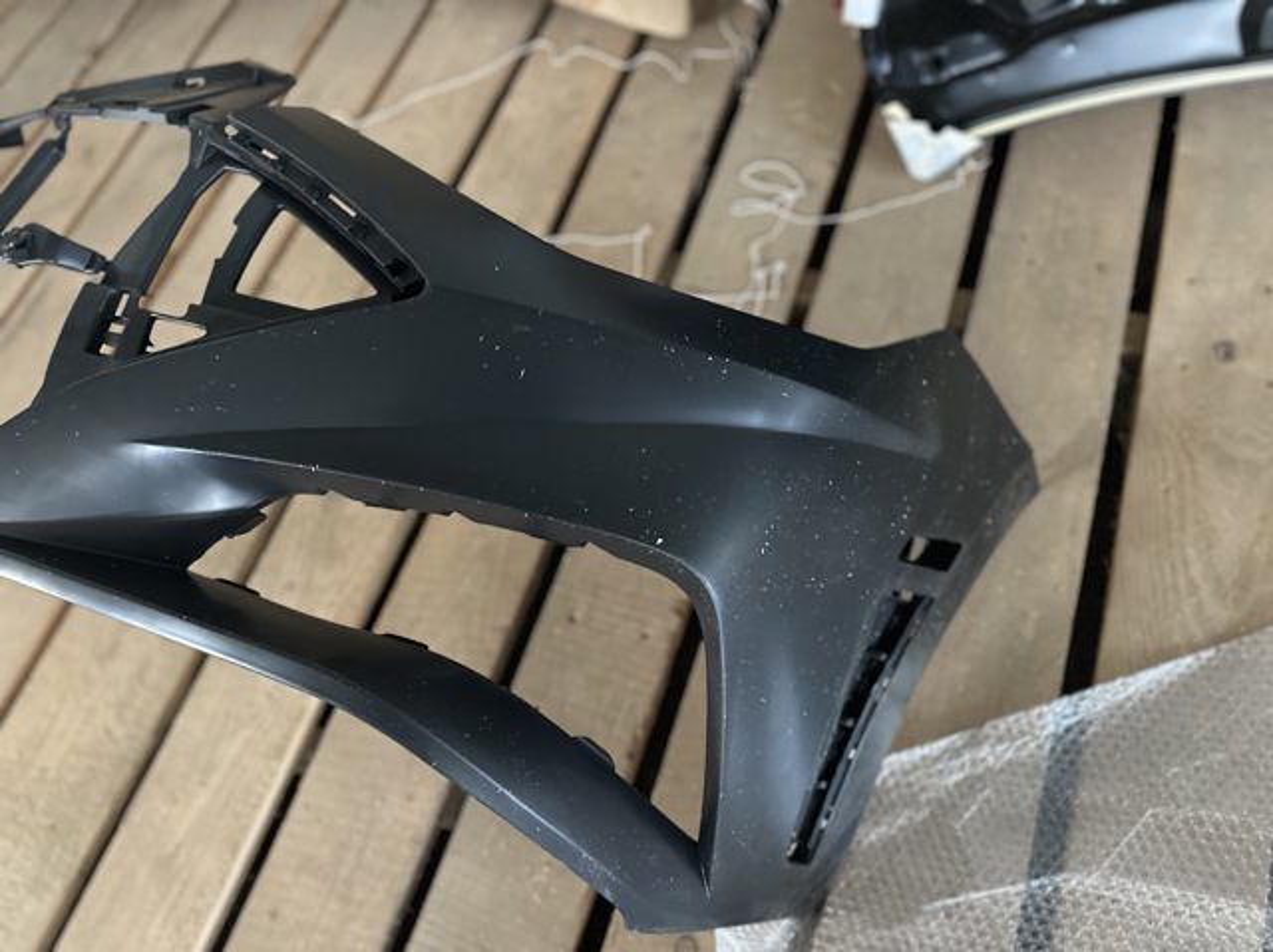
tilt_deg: -59.9
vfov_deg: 56.8
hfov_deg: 71.6
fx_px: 882
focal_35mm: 24
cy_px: 476
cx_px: 636
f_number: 1.78
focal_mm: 6.86
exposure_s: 1/36
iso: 1000
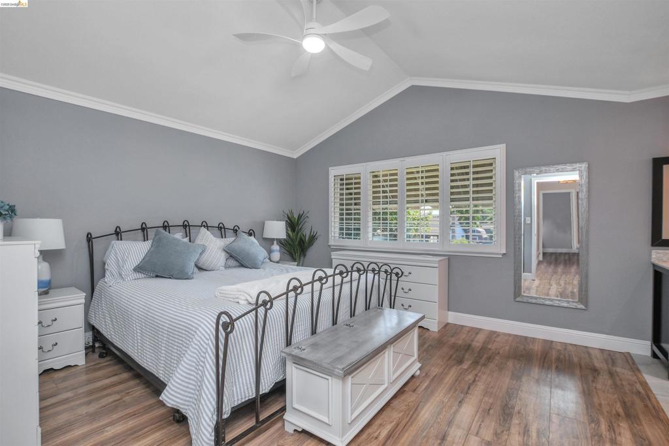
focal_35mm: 15
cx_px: 334
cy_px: 223
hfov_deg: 100.4
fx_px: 279
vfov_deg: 77.3
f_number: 5
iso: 125
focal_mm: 10
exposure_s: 1/20
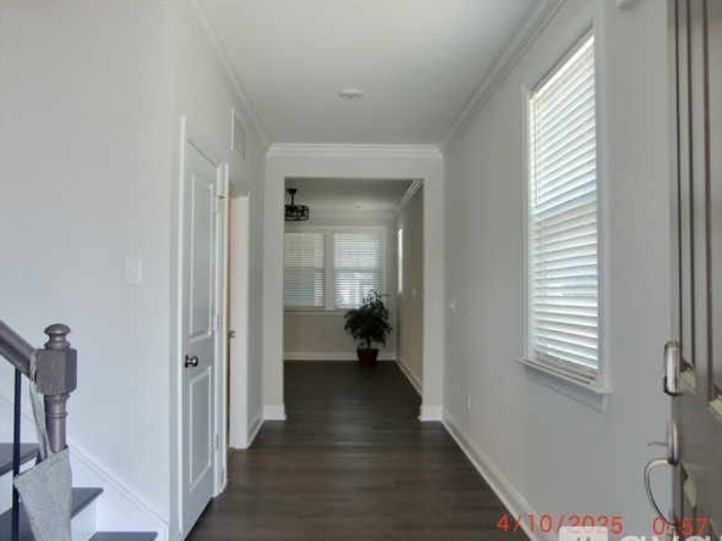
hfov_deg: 65.3
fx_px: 563
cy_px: 270
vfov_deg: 51.3
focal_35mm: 27
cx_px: 350
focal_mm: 4.3
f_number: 3.2
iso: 100
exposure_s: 1/60
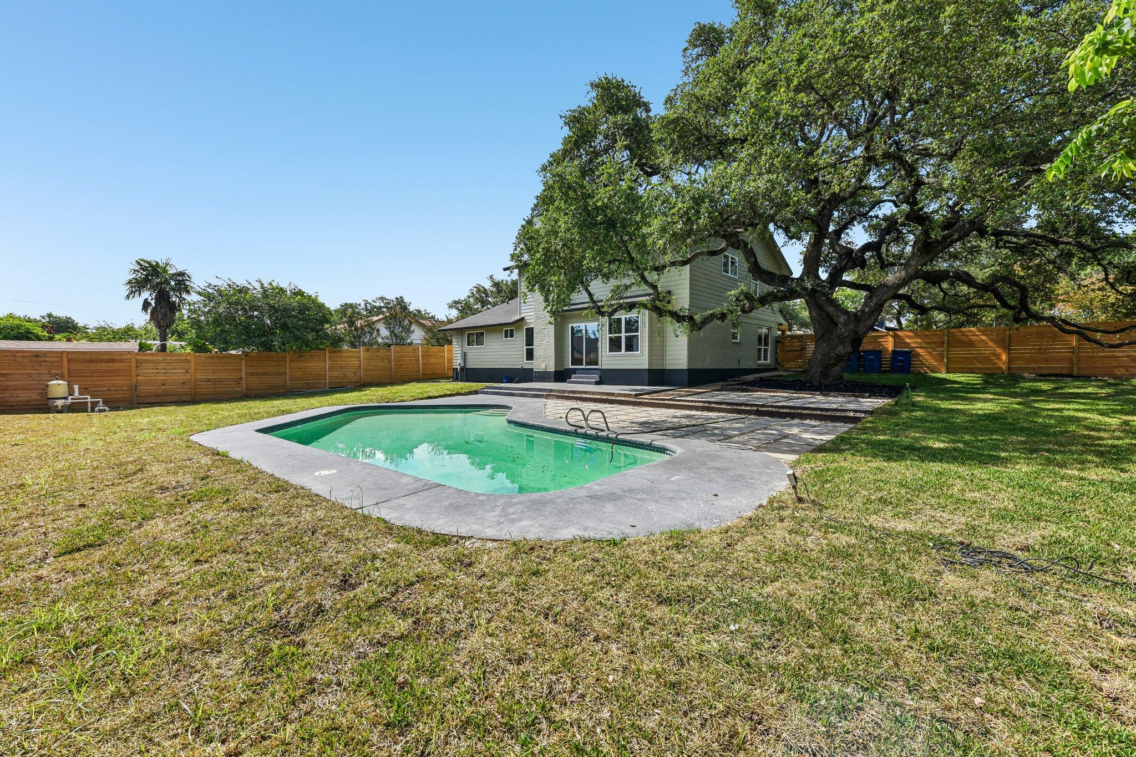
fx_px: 442
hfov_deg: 104.3
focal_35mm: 14
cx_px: 568
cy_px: 378
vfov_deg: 81.2
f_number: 8
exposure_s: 1/400
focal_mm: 14
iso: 100
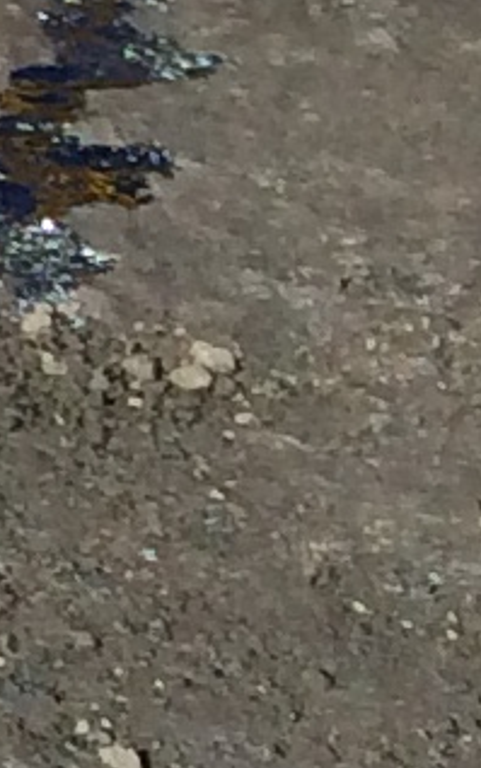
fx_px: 6831
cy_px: -514
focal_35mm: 326
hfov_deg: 3.3
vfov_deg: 6.3
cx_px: -2975
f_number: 2.2
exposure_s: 1/805
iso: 32
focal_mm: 4.12
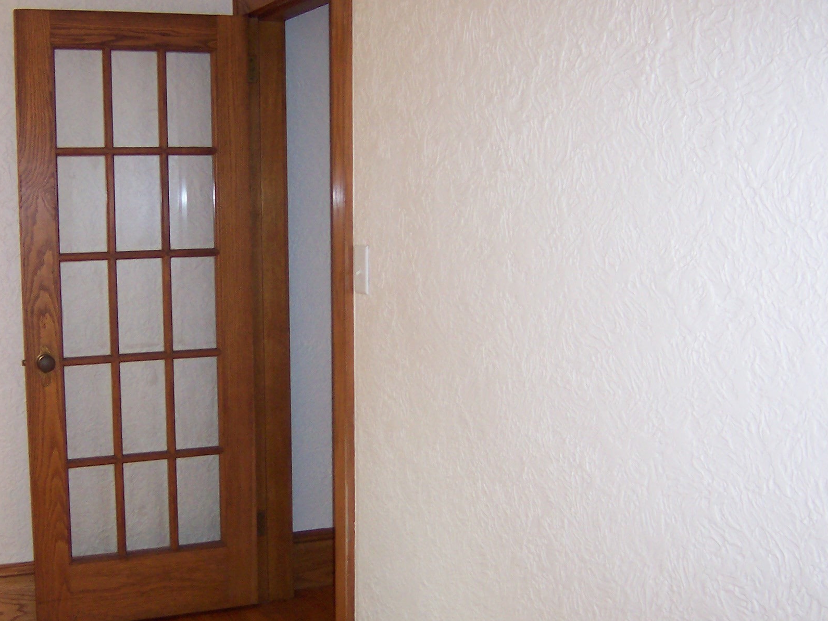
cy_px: 288
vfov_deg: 31.5
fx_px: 1100
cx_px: 327
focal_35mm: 46
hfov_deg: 41.0
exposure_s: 1/60
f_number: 2.4
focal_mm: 5.6
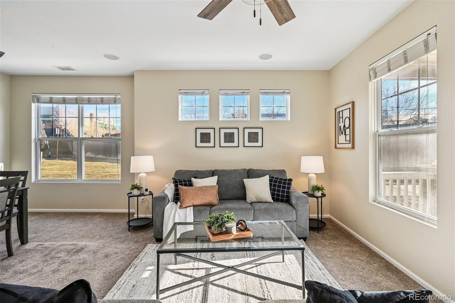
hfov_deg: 98.6
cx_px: 228
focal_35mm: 16
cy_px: 152
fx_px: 196
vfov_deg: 75.5
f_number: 10
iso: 400
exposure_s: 1/40
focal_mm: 15.5
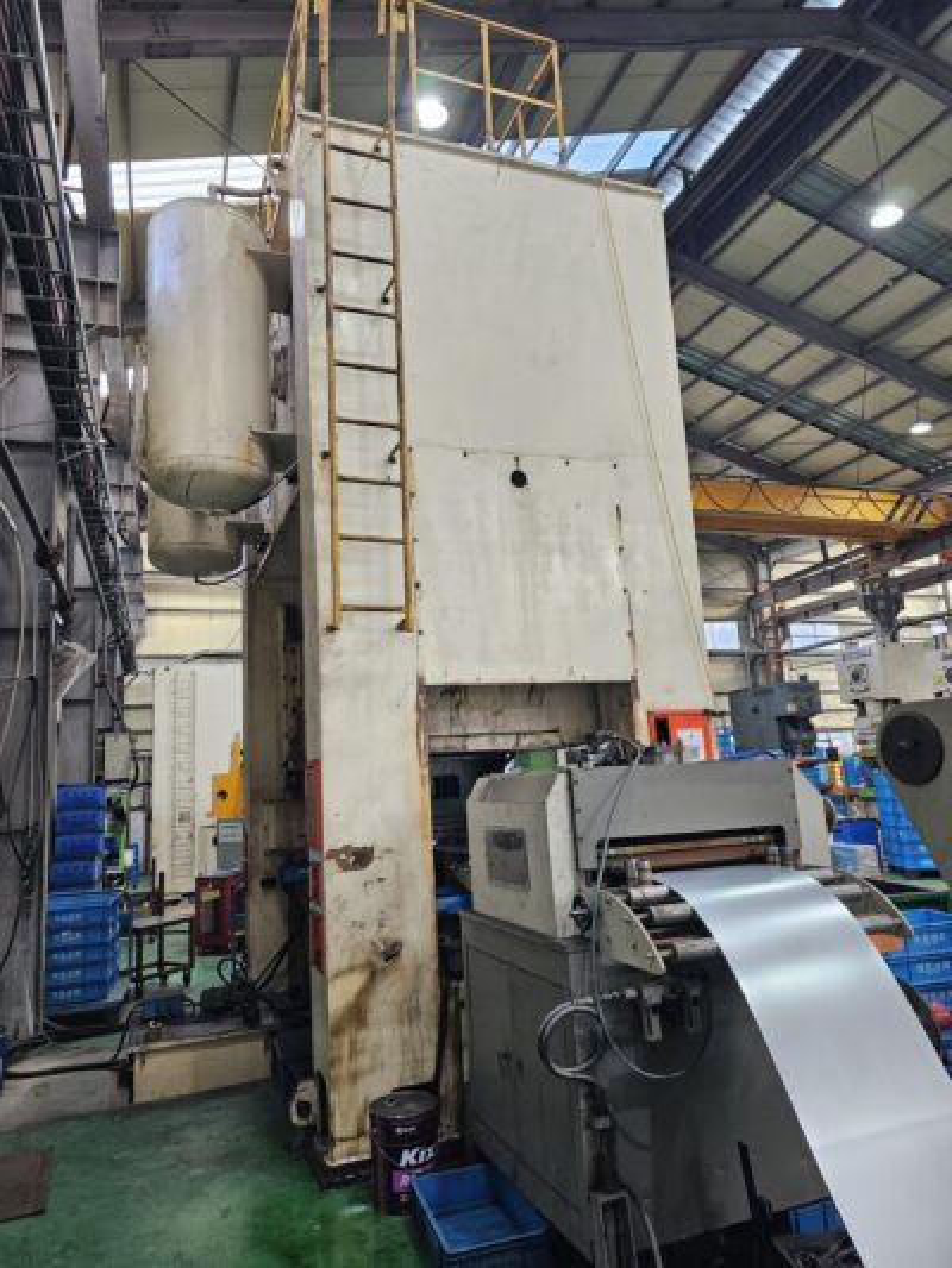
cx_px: 476
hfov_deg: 58.9
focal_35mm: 23
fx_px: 843
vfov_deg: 73.9
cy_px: 634
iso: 160
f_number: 1.7
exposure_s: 1/120
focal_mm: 6.3
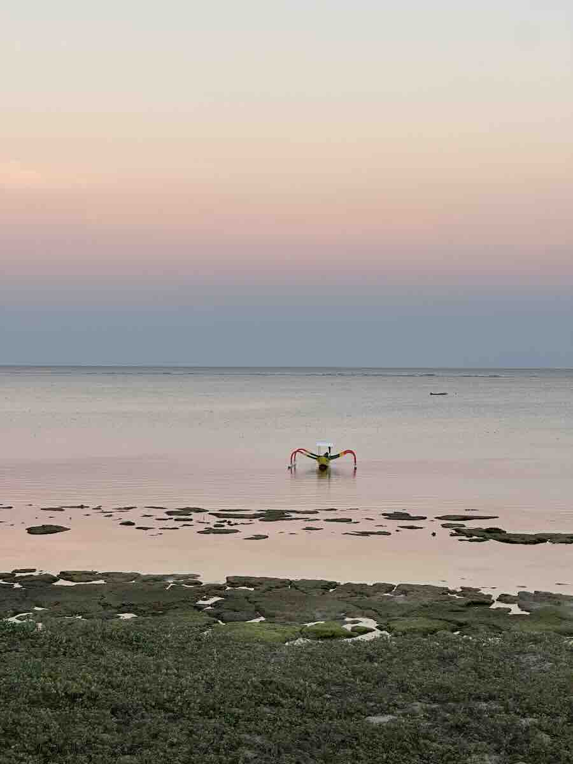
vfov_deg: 25.3
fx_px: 1699
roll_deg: -1.0
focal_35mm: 77
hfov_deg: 19.1
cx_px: 286
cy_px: 382
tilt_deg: -0.5
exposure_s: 1/99
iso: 100
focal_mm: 9
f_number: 2.8
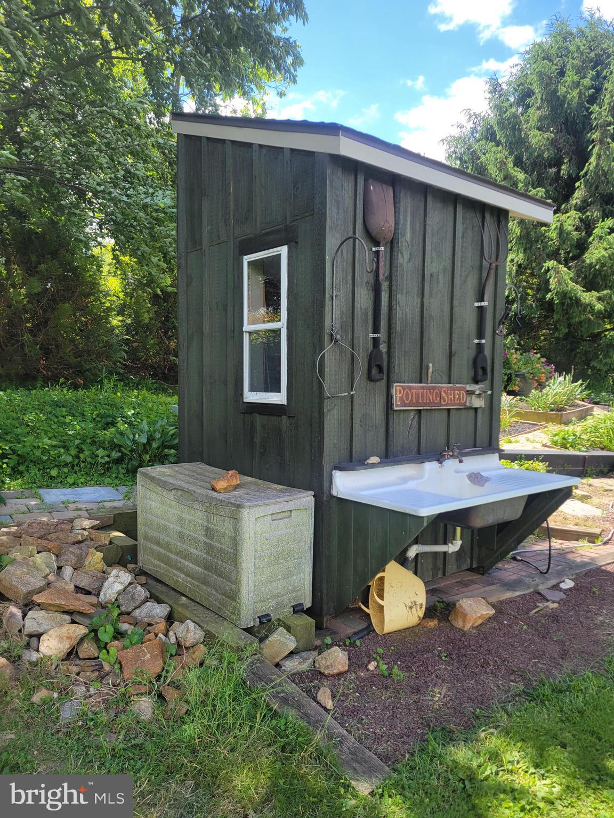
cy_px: 409
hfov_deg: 53.1
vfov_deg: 67.3
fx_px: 615
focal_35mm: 26
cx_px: 307
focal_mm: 5.4
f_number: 1.8
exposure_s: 1/622
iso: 40
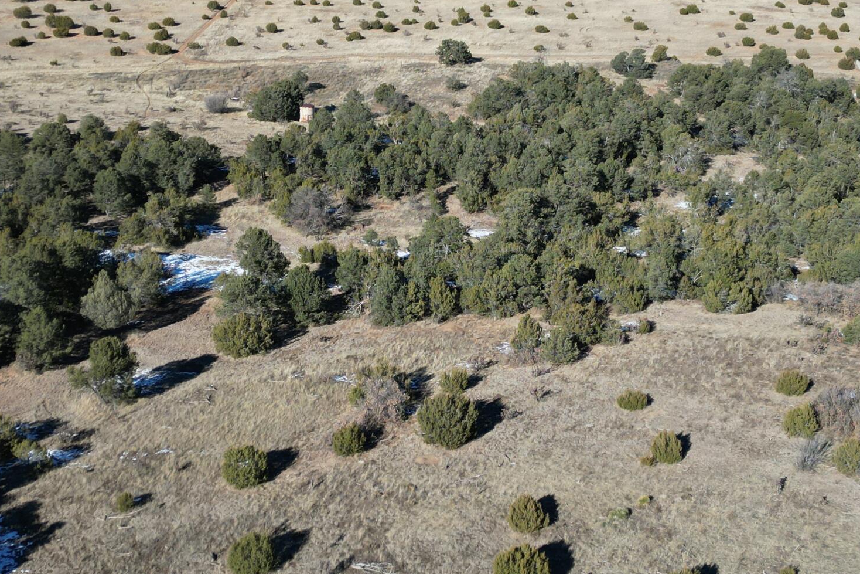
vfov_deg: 26.3
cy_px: 178
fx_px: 1218
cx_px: 375
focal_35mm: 51
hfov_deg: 38.8
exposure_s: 1/2500
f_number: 1.7
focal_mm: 6.72
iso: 110
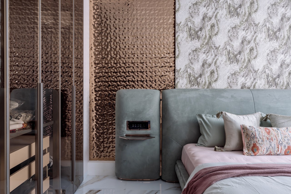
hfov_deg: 61.9
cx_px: 146
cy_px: 97
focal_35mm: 30
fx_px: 242
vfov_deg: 43.6
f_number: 8
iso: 160
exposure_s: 1/2
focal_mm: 30
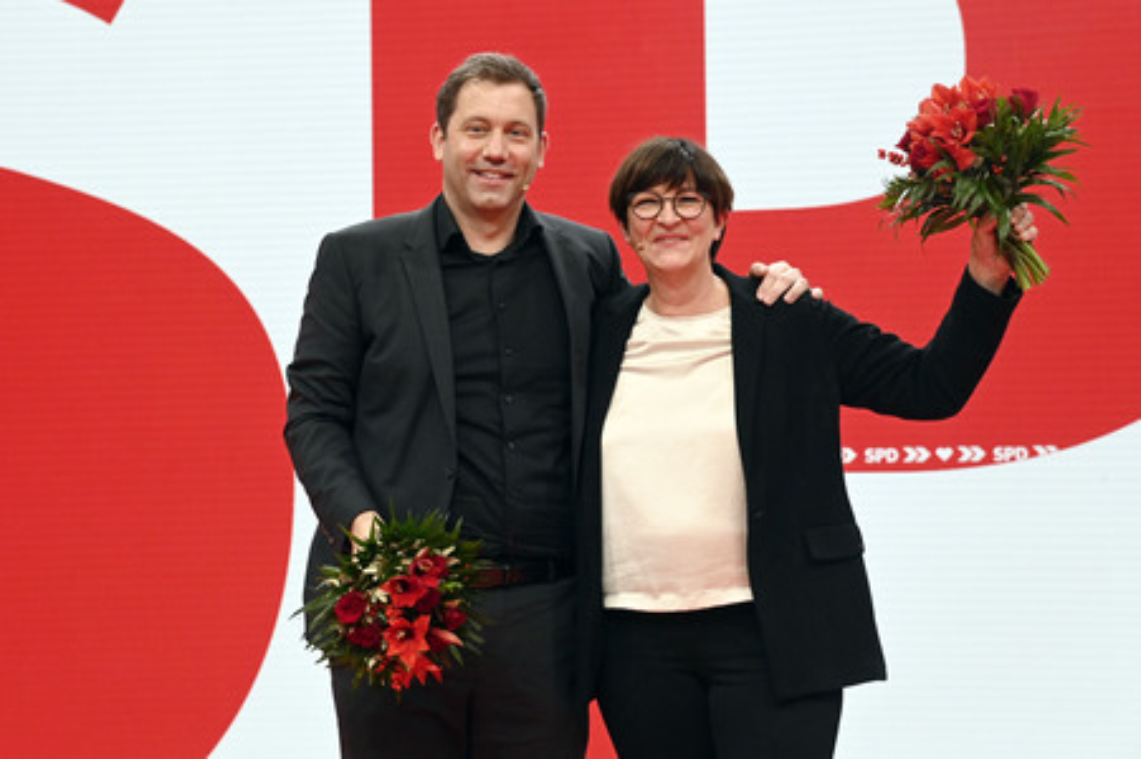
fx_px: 2597
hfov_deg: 24.8
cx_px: 570
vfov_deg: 16.6
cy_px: 380
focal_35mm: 82
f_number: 5.6
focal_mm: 82
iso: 5000
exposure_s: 1/500
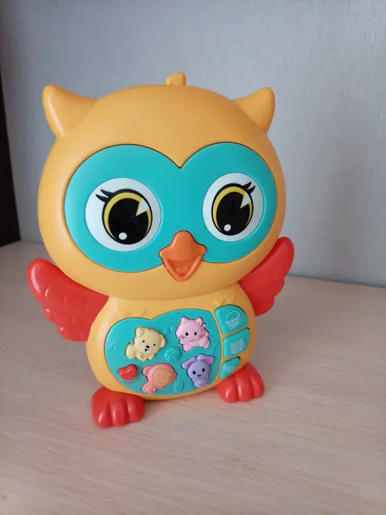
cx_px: 193
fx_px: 372
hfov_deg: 54.9
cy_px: 258
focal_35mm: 25
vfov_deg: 69.4
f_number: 1.8
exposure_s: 1/25
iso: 262
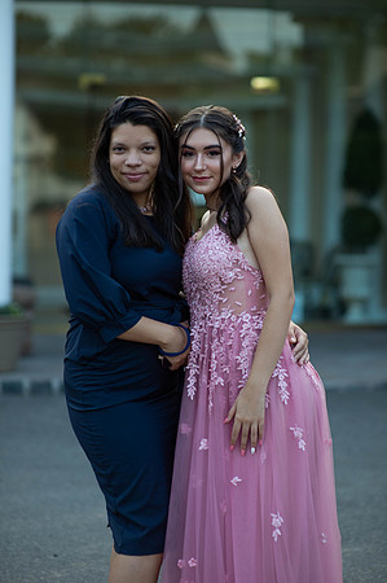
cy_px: 292
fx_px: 1374
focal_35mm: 85
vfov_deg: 23.9
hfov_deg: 16.0
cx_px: 194
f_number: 2
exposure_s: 1/1000
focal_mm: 85
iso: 250
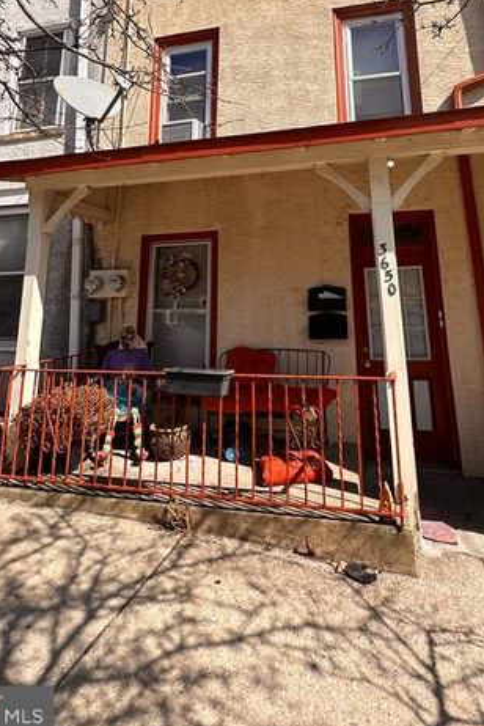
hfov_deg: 59.2
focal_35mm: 21
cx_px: 277
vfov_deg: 77.4
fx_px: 423
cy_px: 218
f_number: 2.2
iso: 50
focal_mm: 2.22
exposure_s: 1/1276
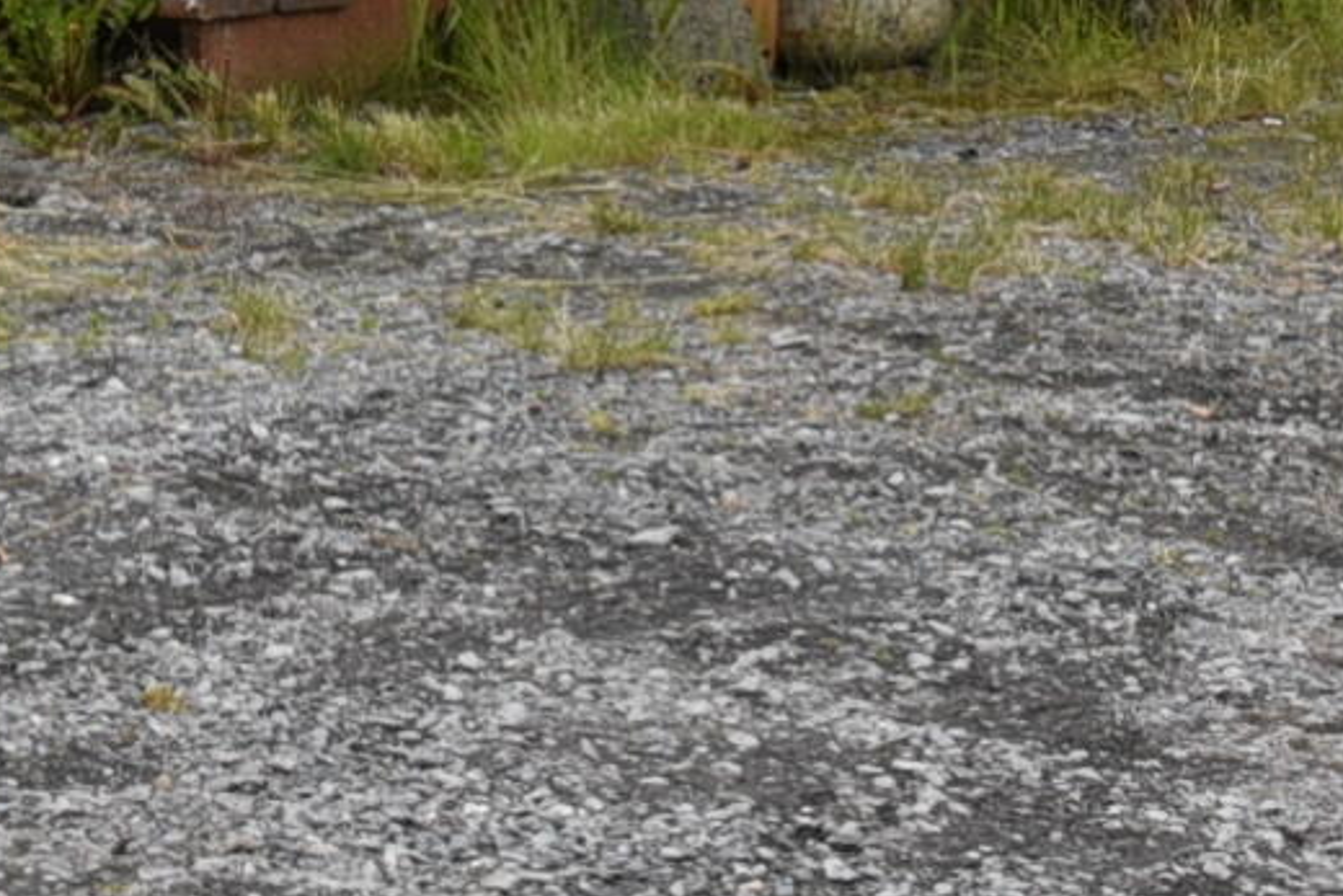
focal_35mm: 202
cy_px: -909
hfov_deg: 9.8
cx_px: -746
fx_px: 7537
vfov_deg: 6.6
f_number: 8
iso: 360
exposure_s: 1/250
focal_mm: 35
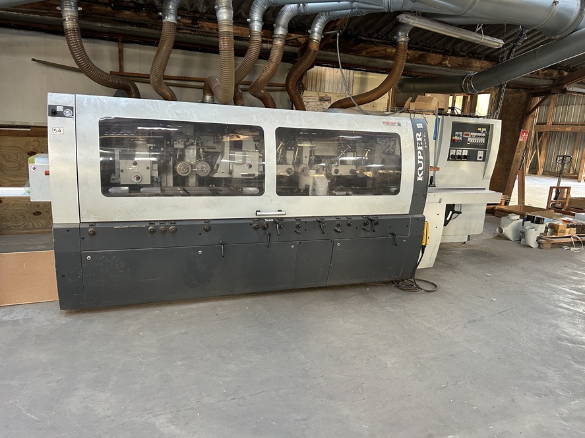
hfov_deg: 67.3
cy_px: 219
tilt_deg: -13.4
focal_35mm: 26
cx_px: 292
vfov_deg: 53.1
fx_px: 439
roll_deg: -3.1
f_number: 1.5
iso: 200
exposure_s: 1/60
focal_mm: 5.7
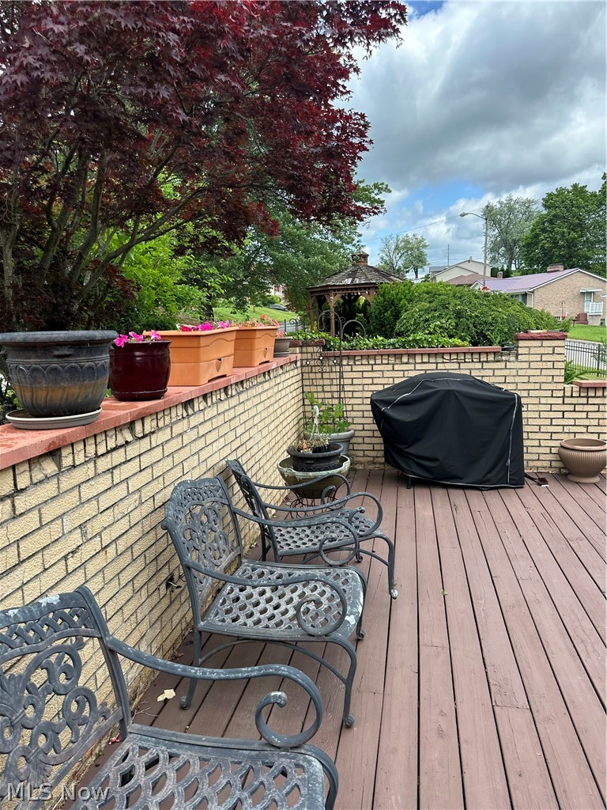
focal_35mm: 24
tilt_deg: -8.2
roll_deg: -2.8
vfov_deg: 71.6
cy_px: 405
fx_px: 561
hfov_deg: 56.8
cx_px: 304
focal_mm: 6.86
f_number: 1.78
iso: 80
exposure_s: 1/1949
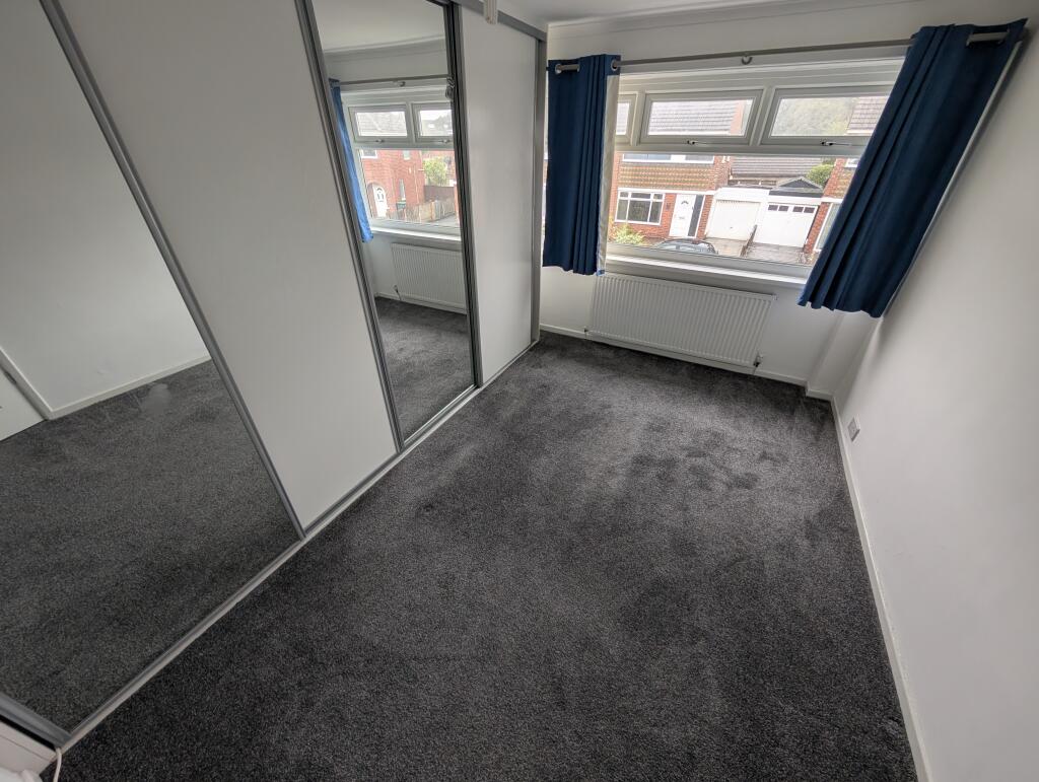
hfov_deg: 110.5
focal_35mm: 12
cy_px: 391
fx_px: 361
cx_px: 520
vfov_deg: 94.6
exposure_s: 1/66.5
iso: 53
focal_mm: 2.02
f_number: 1.7
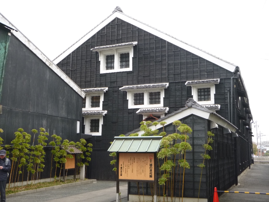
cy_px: 101
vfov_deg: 32.9
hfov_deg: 42.9
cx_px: 134
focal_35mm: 44
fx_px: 342
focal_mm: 7.9
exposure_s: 1/80
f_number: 4.7
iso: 160
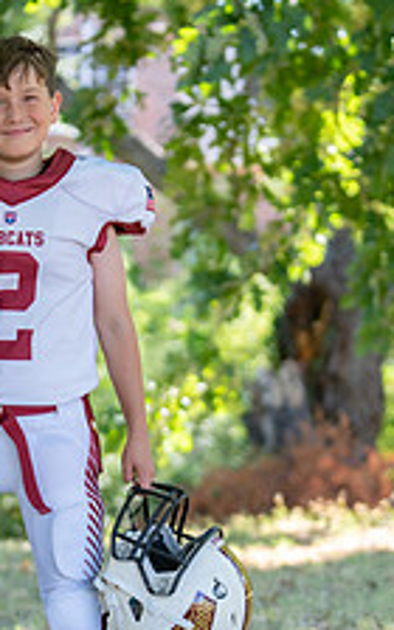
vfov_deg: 11.0
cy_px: 409
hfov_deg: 6.9
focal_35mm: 190
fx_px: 3264
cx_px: 54
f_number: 2.8
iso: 200
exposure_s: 1/320
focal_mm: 70
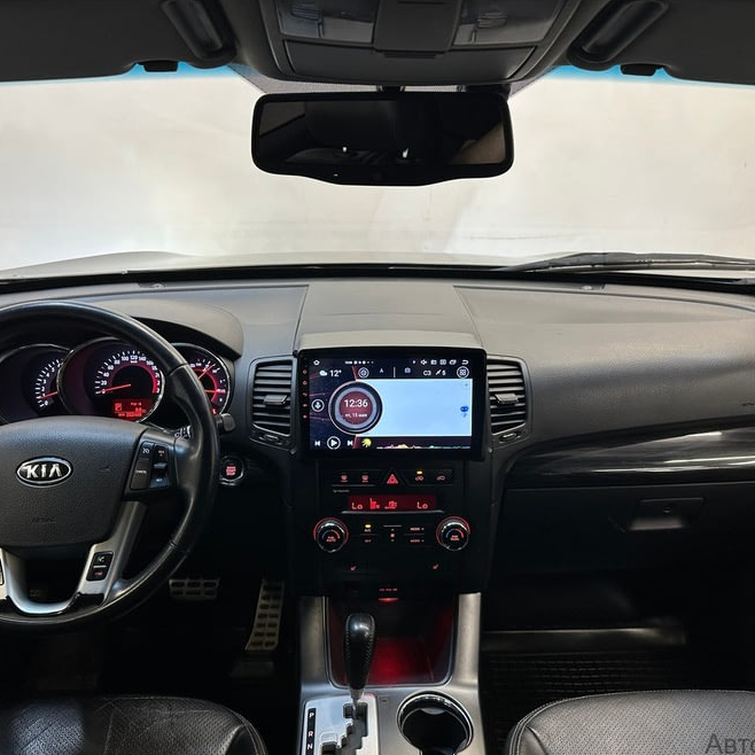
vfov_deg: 55.6
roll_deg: +0.4
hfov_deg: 55.6
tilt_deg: -20.4
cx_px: 372
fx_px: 716
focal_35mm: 29
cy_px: 379
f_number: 1.78
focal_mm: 6.86
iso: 125
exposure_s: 1/51
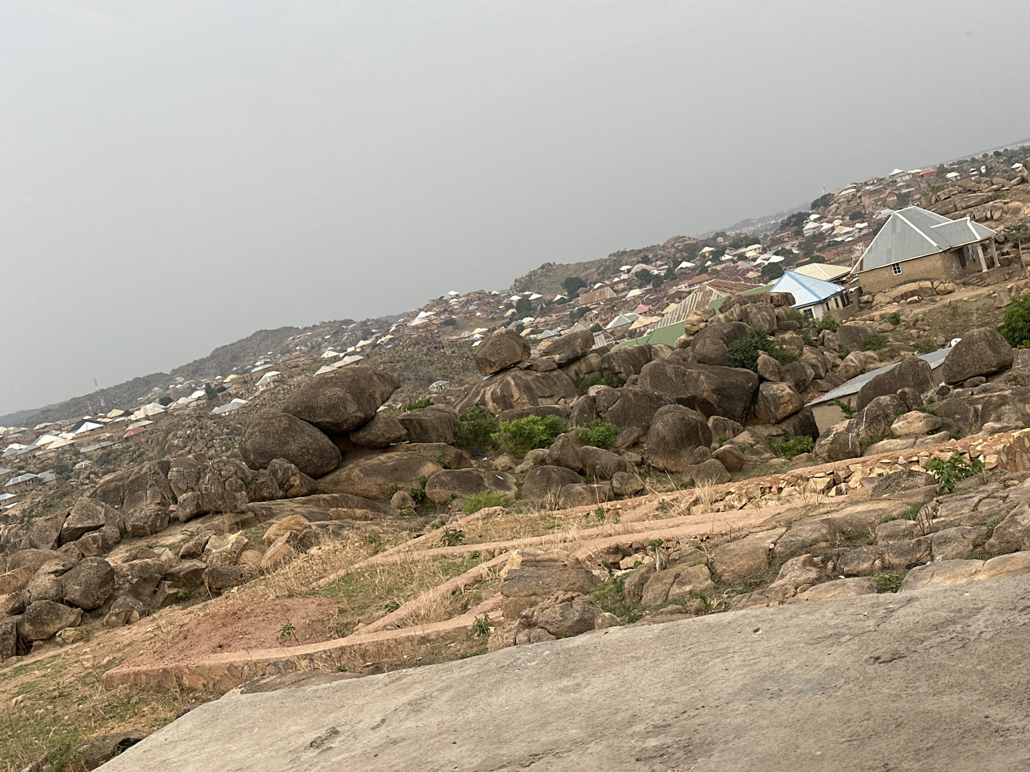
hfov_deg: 39.7
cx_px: 515
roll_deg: +16.4
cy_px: 386
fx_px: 1428
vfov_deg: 30.3
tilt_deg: -4.0
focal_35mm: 48
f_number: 1.78
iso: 64
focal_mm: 6.86
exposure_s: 1/196
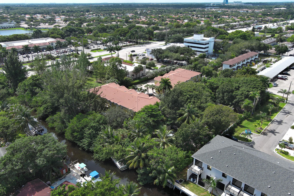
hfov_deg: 63.7
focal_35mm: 29
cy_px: 98
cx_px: 147
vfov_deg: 45.0
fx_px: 237
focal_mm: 10.57
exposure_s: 1/867
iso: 100
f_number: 2.8
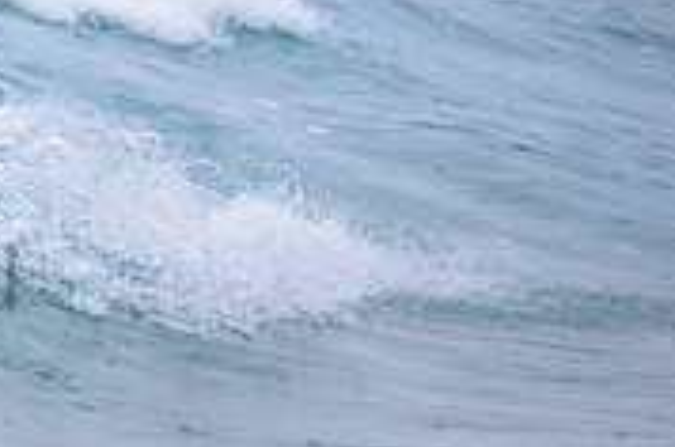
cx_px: -352
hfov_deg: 1.0
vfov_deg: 0.7
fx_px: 37489
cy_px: 60
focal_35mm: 2003
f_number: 5.6
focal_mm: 500
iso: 160
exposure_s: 1/2000
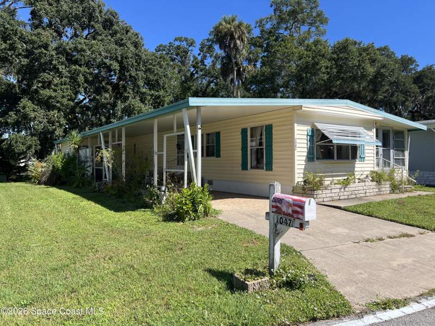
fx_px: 327
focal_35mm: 26
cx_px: 218
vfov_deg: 53.1
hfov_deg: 67.3
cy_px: 163
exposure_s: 1/3571
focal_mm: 5.7
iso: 50
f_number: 1.5
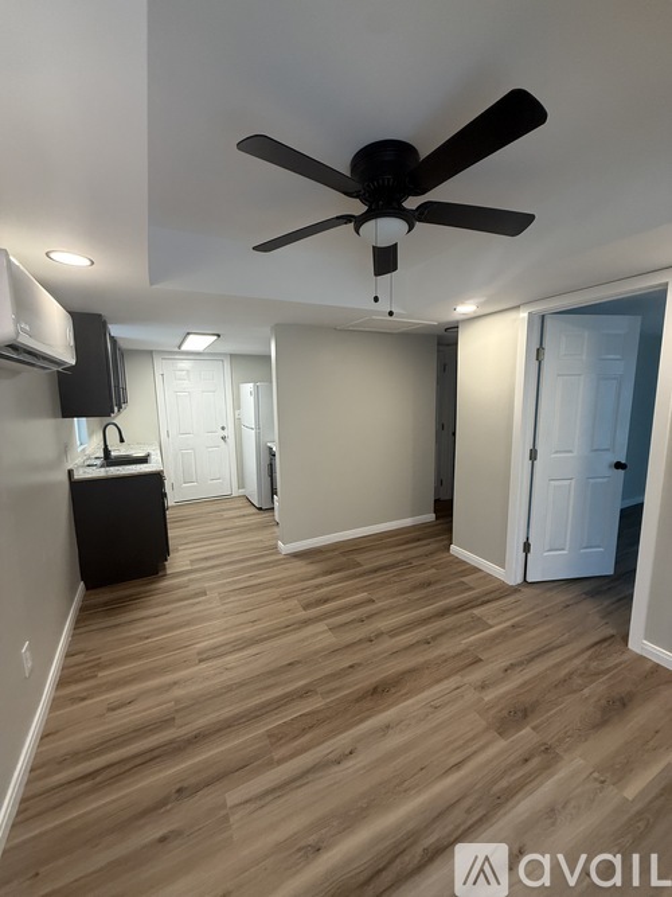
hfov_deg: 85.7
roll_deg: +0.4
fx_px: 362
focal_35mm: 14
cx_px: 336
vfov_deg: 102.1
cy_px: 448
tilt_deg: -8.4
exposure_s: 1/120
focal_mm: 2.22
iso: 250
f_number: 2.2
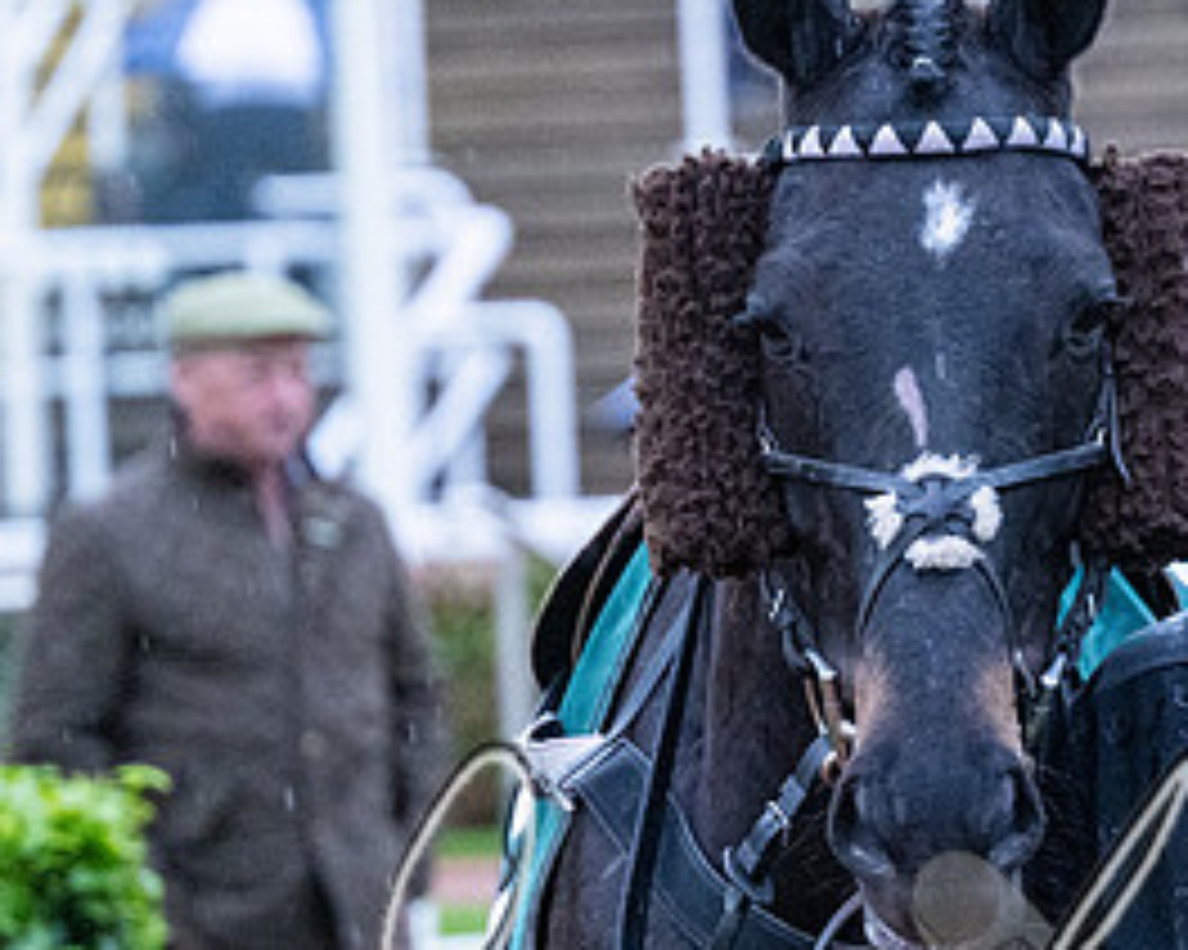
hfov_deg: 5.0
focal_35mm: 383
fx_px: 13461
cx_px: 1460
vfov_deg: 4.0
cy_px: 451
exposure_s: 1/500
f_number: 4
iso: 3200
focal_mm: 135
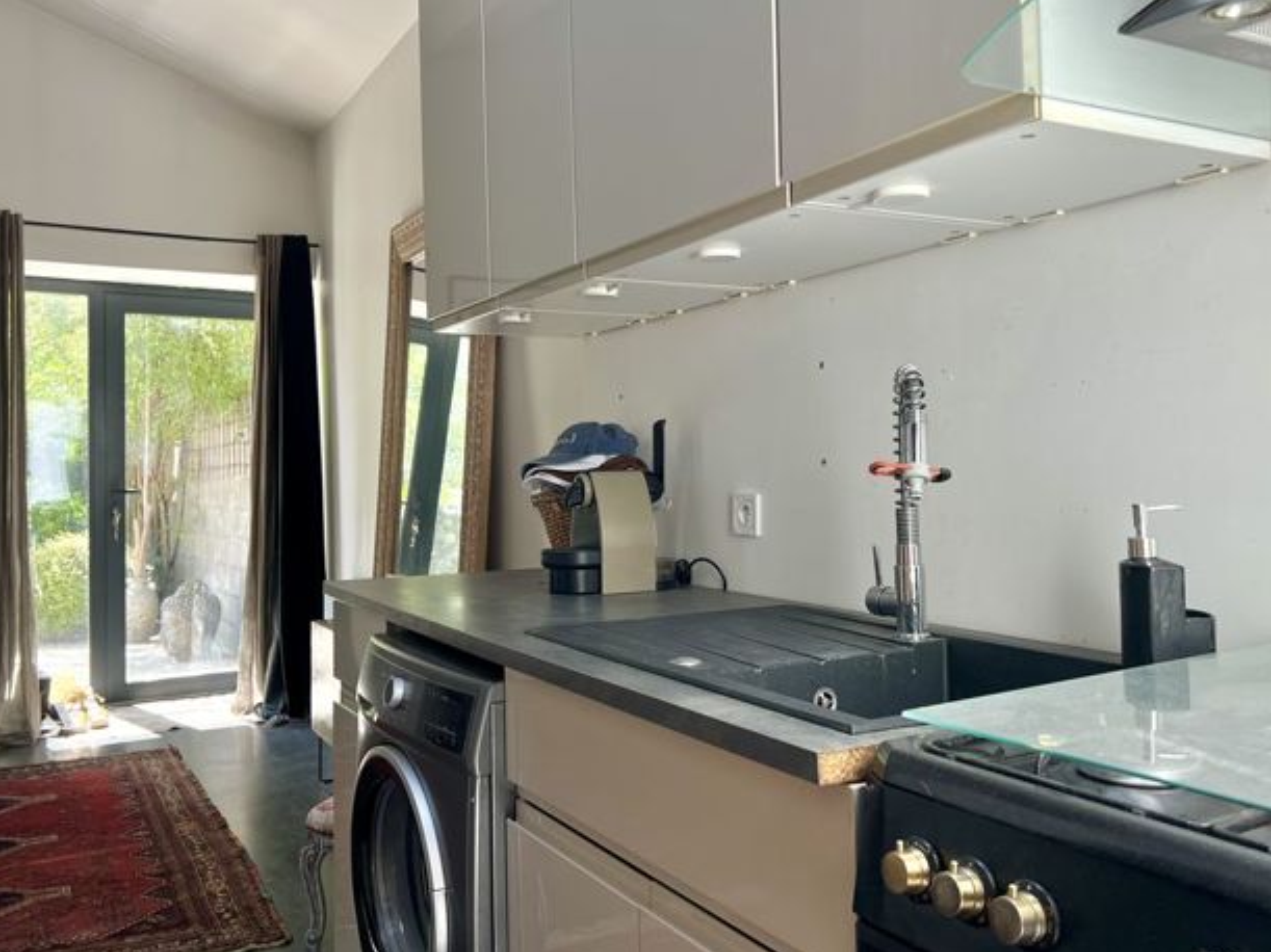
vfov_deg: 46.8
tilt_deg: +0.0
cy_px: 447
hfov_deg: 60.0
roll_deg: -0.4
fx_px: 1101
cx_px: 642
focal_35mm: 30
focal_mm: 5.7
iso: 50
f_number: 1.5
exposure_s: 1/298
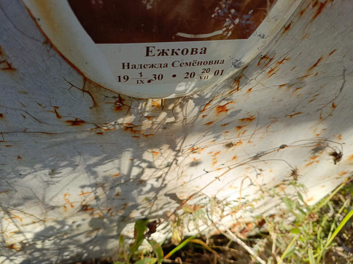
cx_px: 176
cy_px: 132
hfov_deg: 69.4
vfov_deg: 54.9
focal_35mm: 25
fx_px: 255
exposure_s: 1/275
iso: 113
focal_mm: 4.76
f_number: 1.69
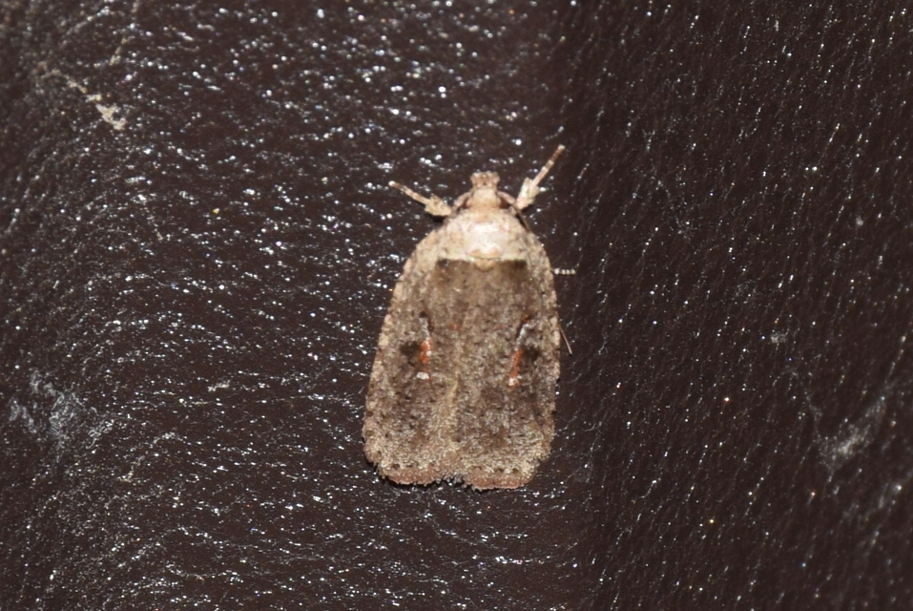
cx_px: 456
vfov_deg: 6.6
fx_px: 5331
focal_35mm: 210
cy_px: 306
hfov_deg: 9.8
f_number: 13
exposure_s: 1/160
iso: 100
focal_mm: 140
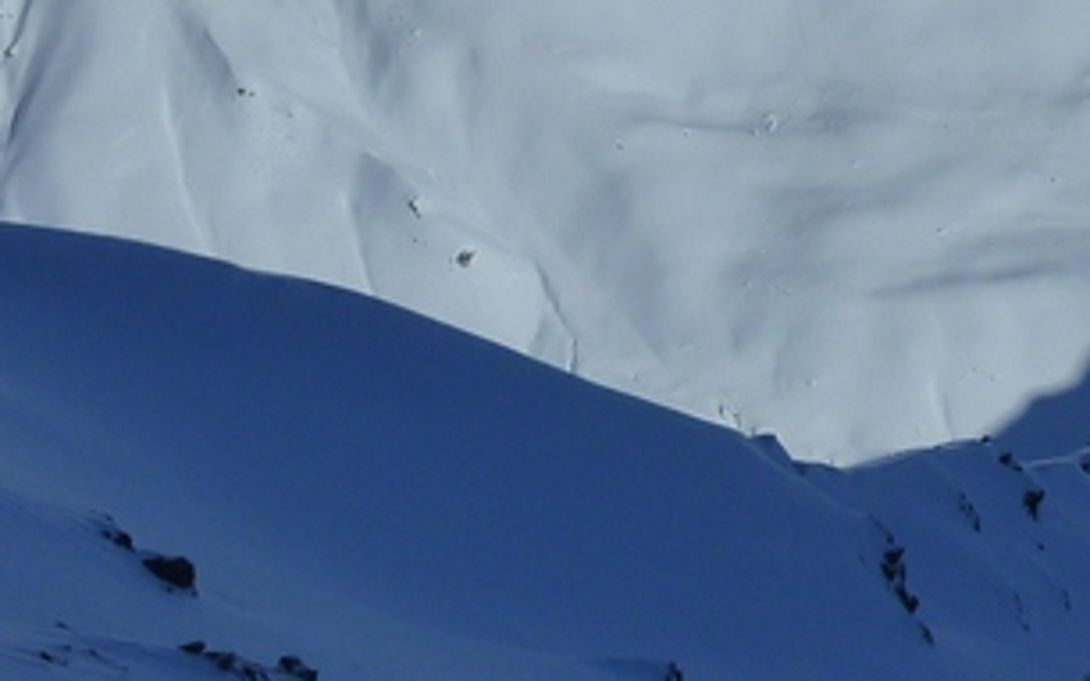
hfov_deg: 23.8
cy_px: -89
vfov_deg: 14.8
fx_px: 2554
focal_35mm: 86
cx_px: 851
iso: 125
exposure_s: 1/400
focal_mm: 5.5
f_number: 11
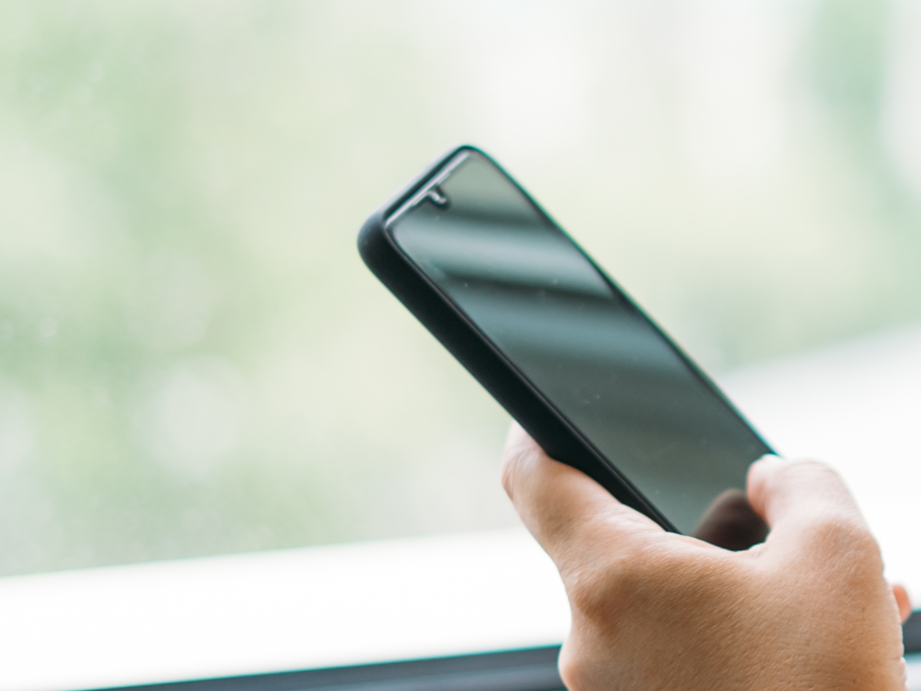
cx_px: 1196
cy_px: 299
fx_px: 4177
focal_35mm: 157
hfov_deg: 12.2
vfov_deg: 9.5
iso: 125
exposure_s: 1/100
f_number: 2
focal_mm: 50
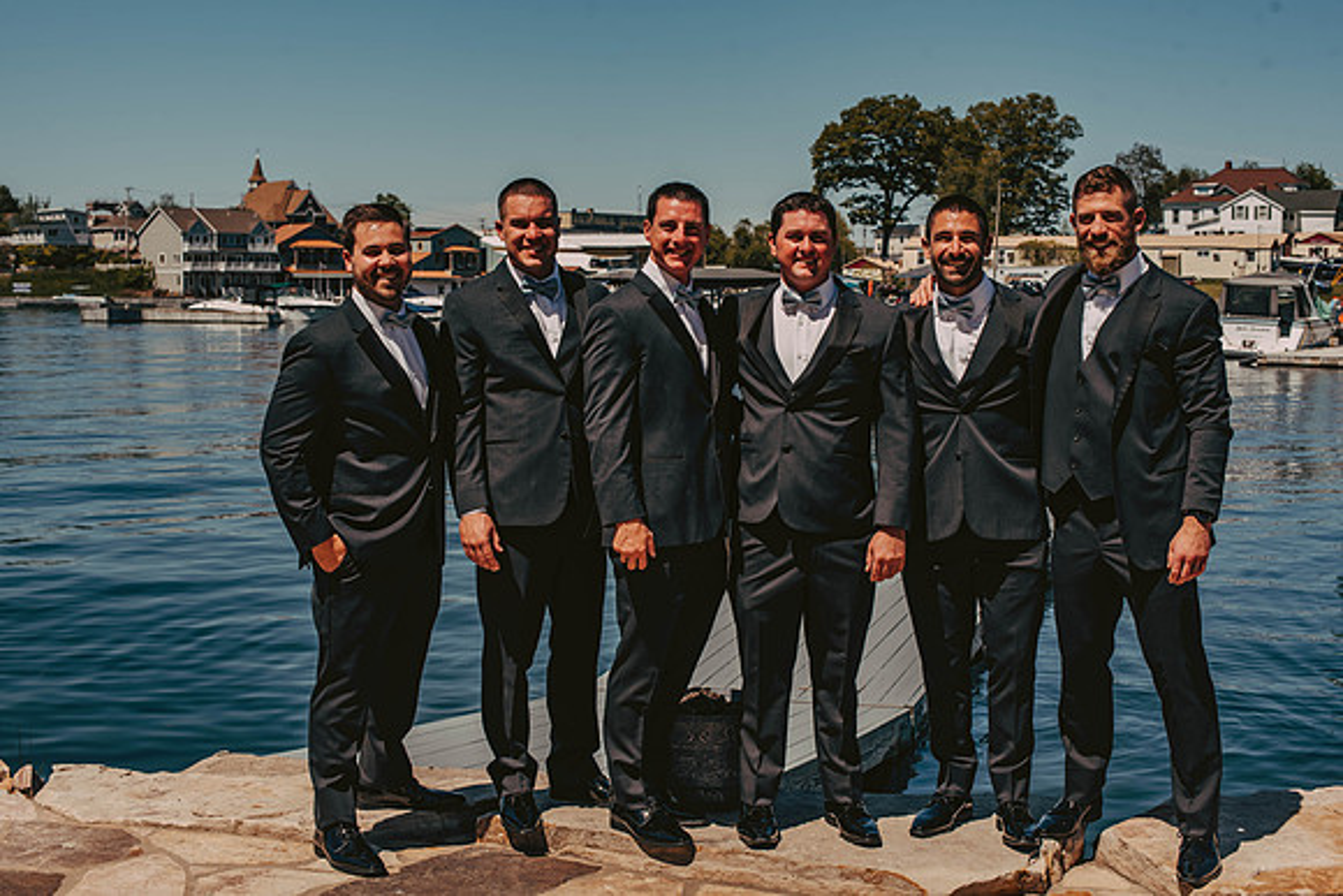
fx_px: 1866
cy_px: 448
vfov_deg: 27.0
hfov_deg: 39.6
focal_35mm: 50
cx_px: 672
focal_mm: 50
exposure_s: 1/500
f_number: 7.1
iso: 125
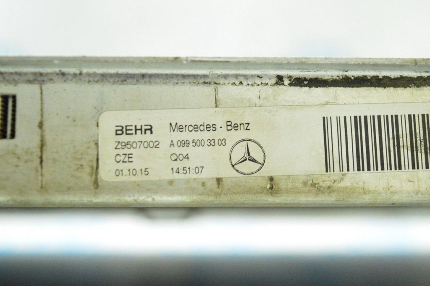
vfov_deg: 22.6
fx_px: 716
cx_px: 215
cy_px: 143
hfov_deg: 33.4
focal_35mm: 60
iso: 6400
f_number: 5.6
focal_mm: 40
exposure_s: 1/125
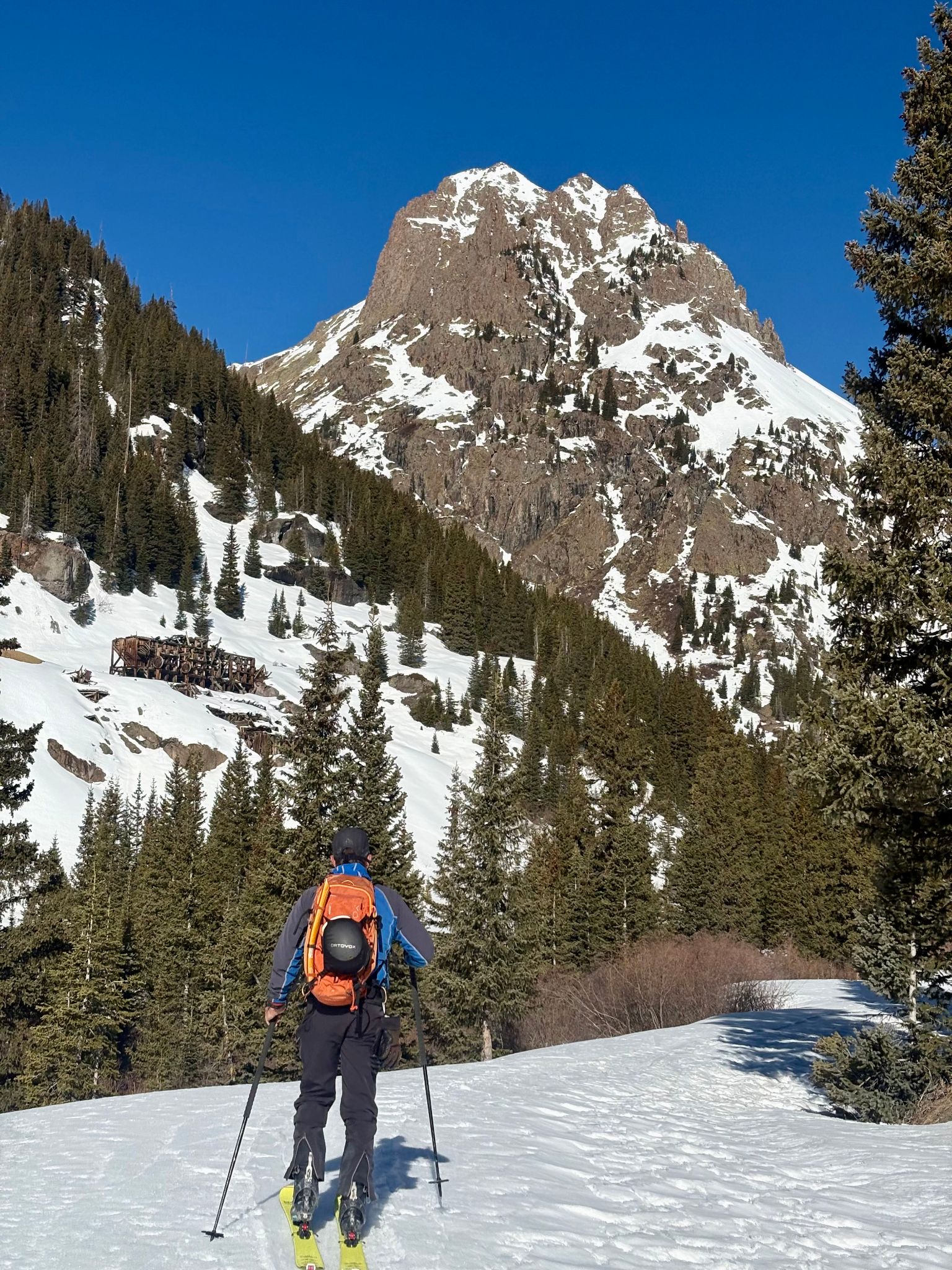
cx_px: 476
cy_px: 635
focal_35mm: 52
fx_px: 1907
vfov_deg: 36.8
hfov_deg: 28.0
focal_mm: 5.96
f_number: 1.6
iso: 32
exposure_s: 1/4630
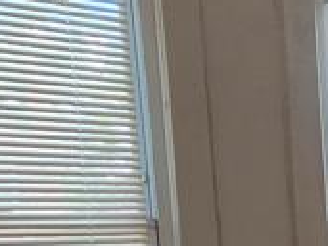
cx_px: 714
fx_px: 739
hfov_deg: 16.4
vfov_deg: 16.8
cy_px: 390
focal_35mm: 78
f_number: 1.9
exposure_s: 1/120
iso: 64
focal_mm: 2.2
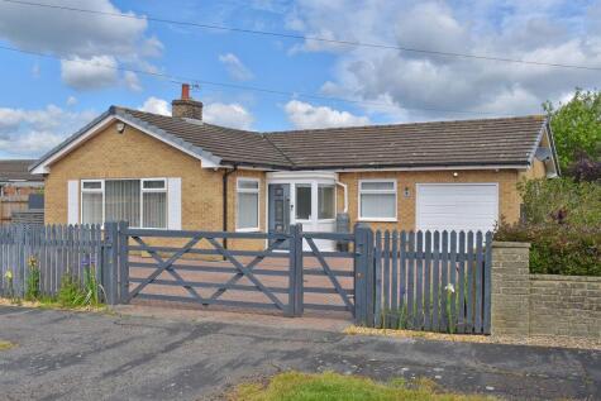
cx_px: 300
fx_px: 576
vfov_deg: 38.4
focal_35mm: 34
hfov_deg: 55.1
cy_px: 200
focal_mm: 23
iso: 100
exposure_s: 1/320
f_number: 9
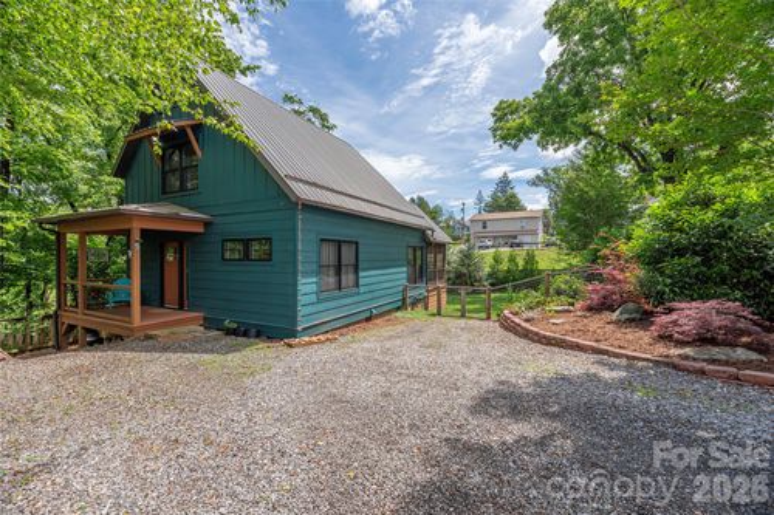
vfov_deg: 81.2
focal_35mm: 14
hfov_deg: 104.3
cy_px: 258
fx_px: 301
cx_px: 387
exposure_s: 1/800
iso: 320
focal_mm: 14
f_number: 8
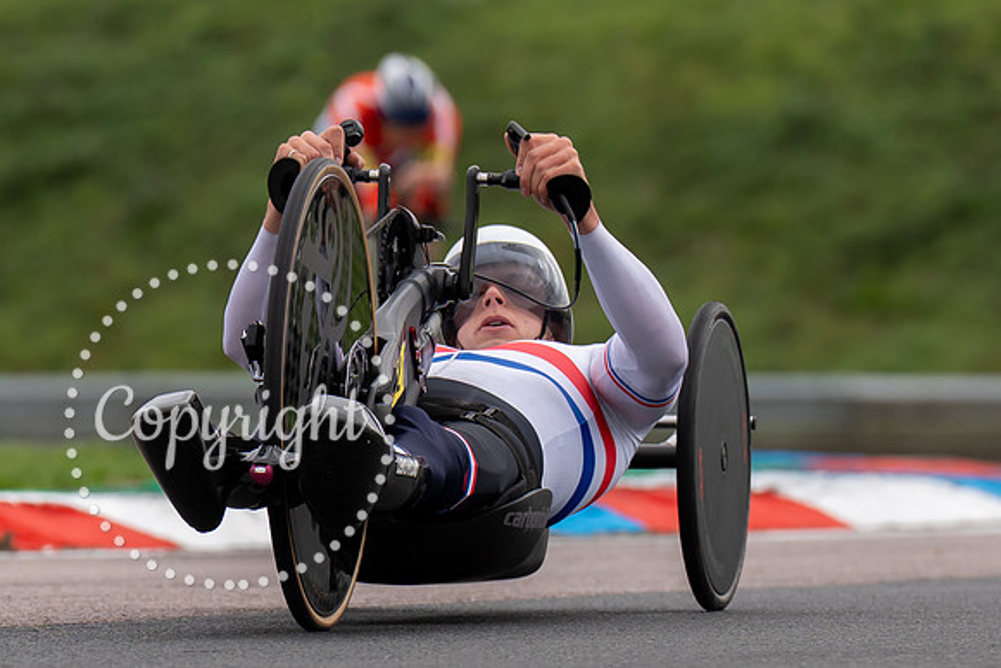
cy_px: 600
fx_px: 17004
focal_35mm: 611
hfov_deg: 3.4
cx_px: 471
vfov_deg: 2.2
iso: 125
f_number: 3.5
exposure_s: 1/1000
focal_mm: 194
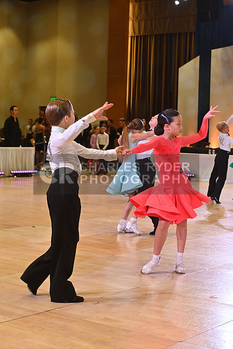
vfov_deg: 28.8
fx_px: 679
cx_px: 116
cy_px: 174
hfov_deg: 19.5
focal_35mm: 70
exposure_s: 1/400
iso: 4000
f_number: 7.1
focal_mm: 70
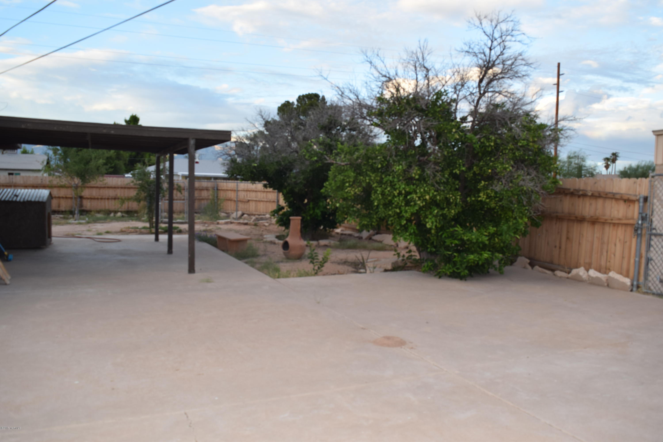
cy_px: 221
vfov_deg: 47.9
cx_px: 332
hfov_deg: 67.4
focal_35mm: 27
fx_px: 497
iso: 220
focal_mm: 18
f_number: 5.6
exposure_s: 1/125
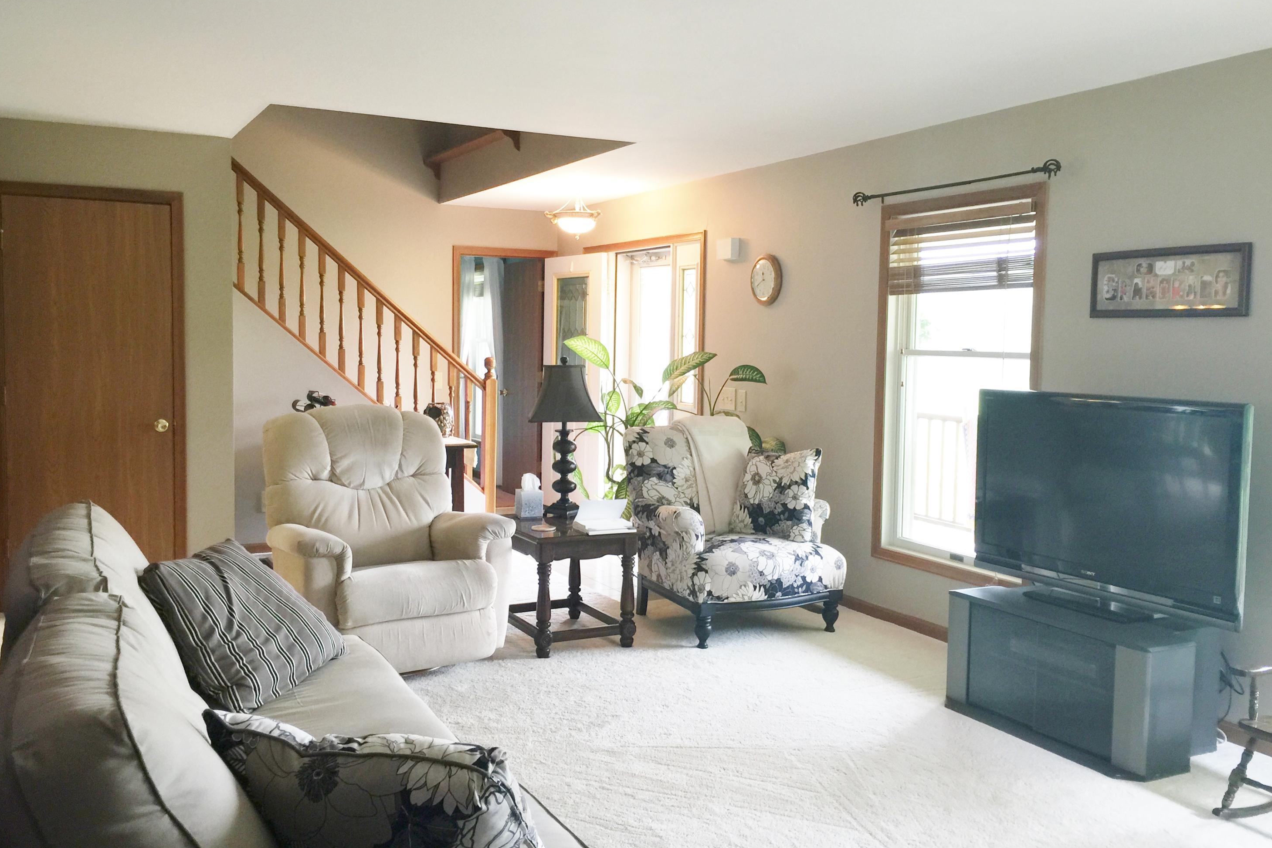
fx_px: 1095
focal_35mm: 31
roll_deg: -1.3
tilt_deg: -2.3
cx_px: 630
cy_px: 408
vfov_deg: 42.3
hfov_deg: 60.3
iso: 40
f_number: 2.2
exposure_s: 1/15
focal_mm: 4.15
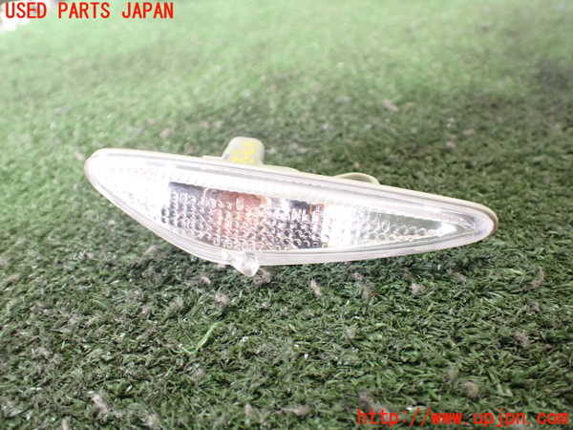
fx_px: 497
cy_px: 215
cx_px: 286
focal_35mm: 30
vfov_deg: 46.8
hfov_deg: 60.0
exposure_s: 1/50
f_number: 2.3
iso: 800
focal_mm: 5.4
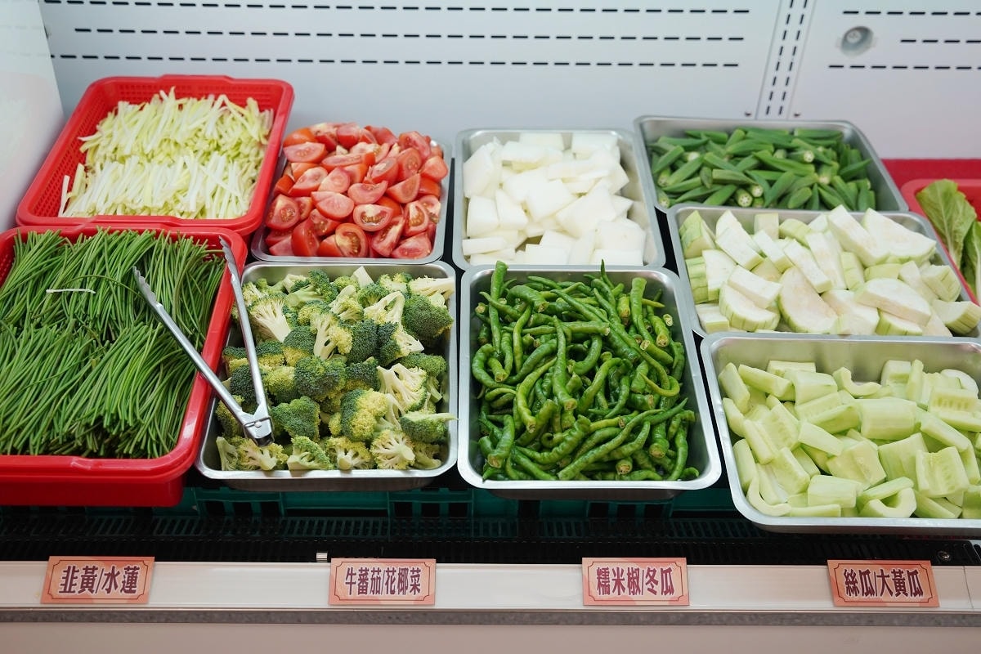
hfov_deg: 50.7
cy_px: 327
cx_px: 490
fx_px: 1035
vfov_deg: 35.1
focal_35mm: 38
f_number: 4
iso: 640
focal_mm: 38
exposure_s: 1/160
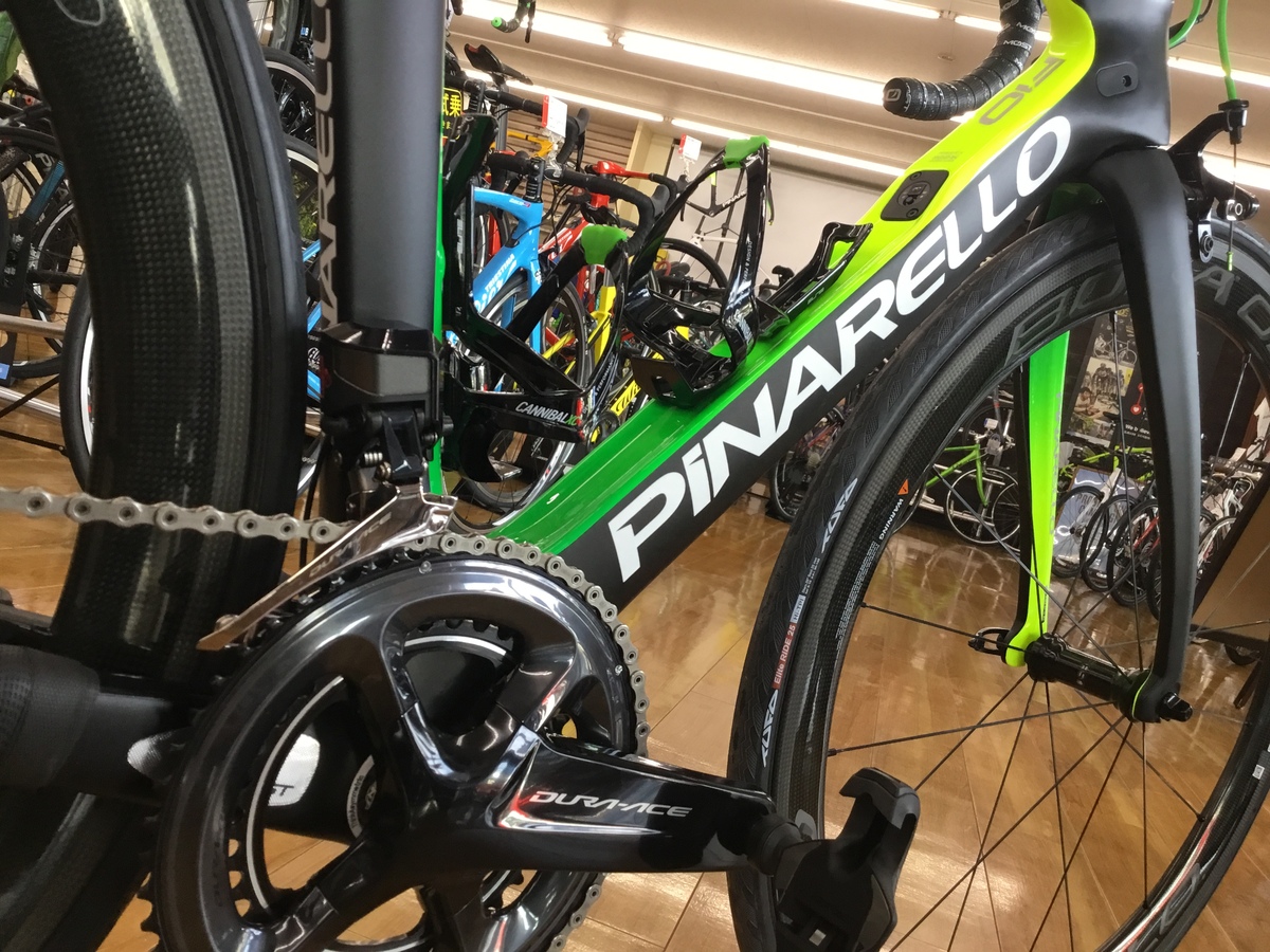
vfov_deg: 45.4
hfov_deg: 58.4
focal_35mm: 31
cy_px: 476
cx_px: 635
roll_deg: -16.6
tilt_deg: -4.1
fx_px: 1137
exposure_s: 1/30
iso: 40
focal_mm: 3.3
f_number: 2.4
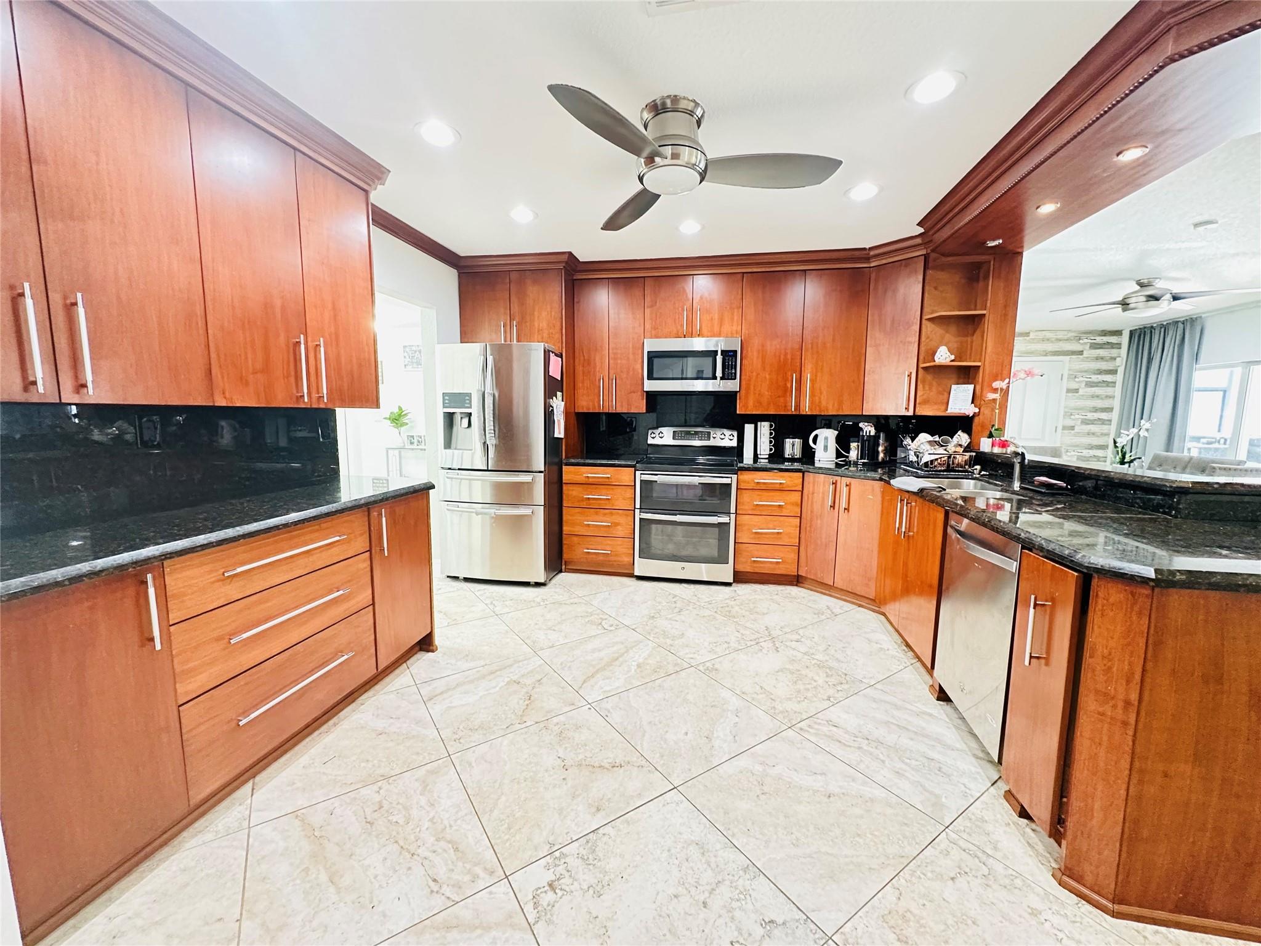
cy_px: 473
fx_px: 510
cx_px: 630
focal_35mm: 14
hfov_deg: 102.1
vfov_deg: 85.7
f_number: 2.2
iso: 640
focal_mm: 2.22
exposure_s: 1/60
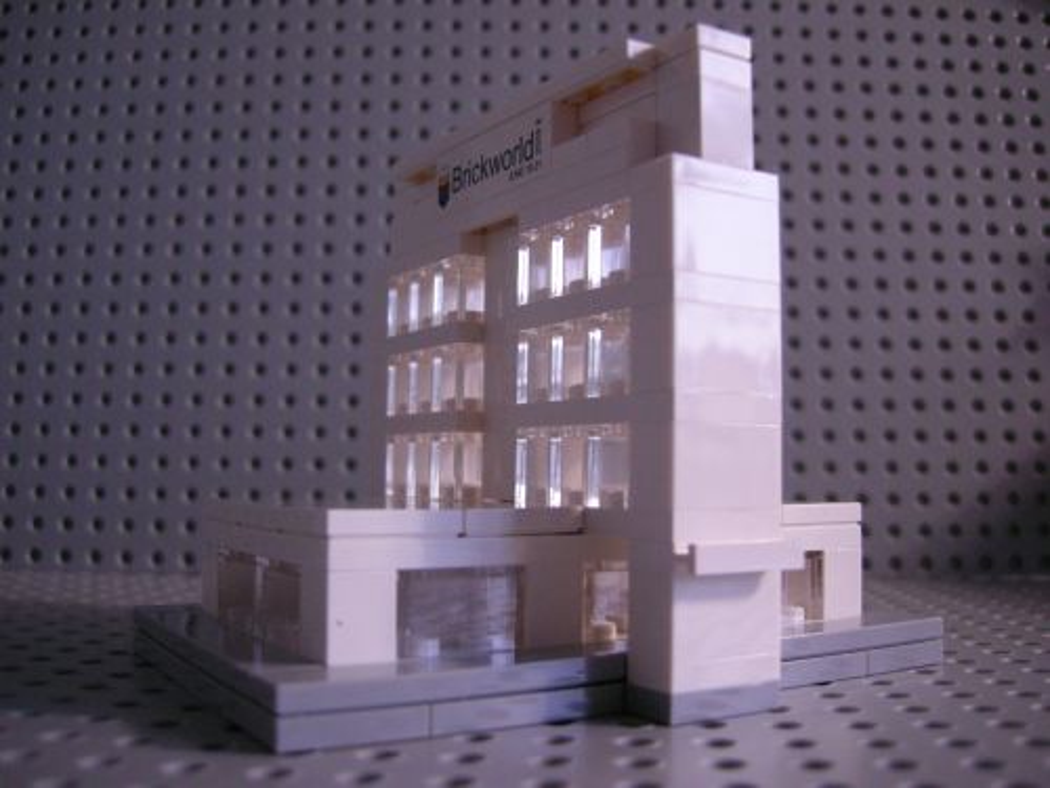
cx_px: 525
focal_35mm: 36
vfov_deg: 39.7
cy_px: 394
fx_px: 1092
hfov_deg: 51.4
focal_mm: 7.5
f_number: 2.7
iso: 305
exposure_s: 1/61.3
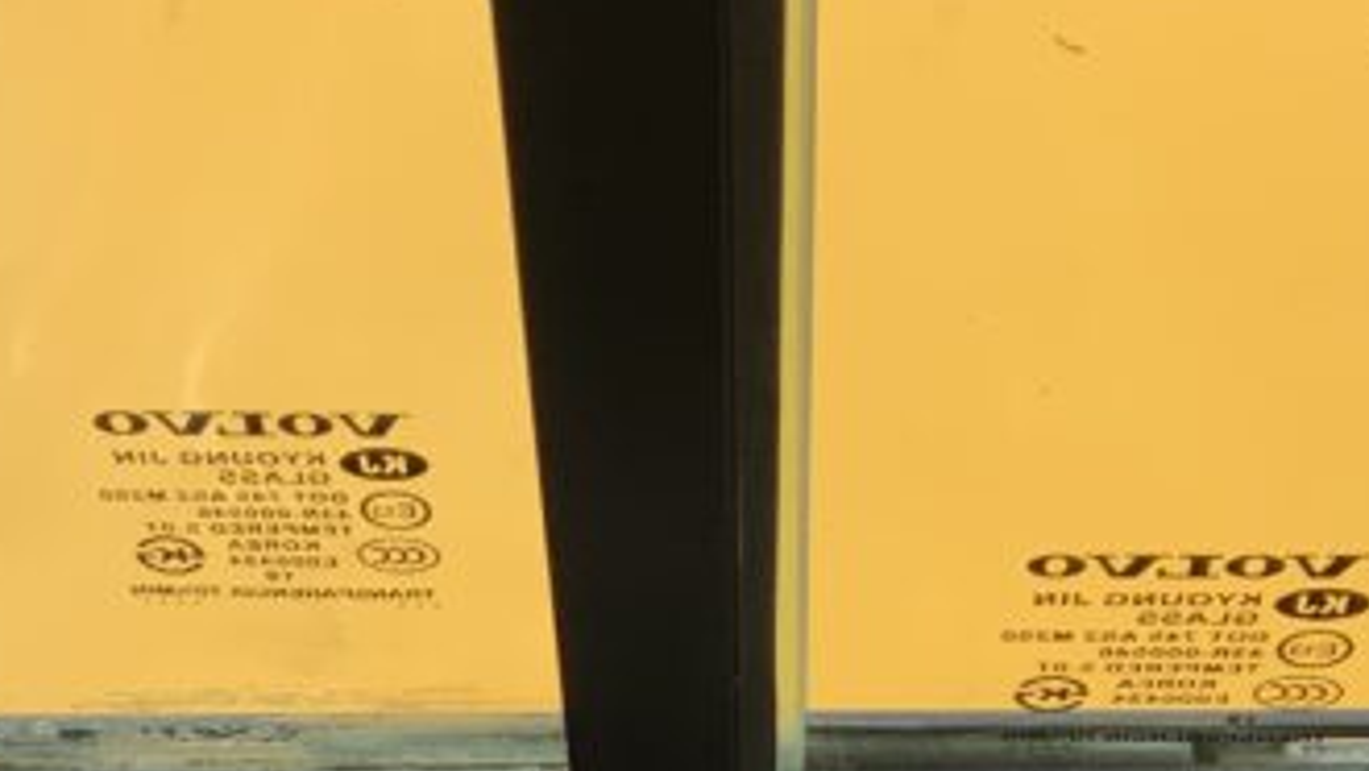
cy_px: 1007
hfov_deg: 21.6
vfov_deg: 12.0
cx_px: 402
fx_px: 3559
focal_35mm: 98
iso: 16
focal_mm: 3
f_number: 1.8
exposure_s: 1/898
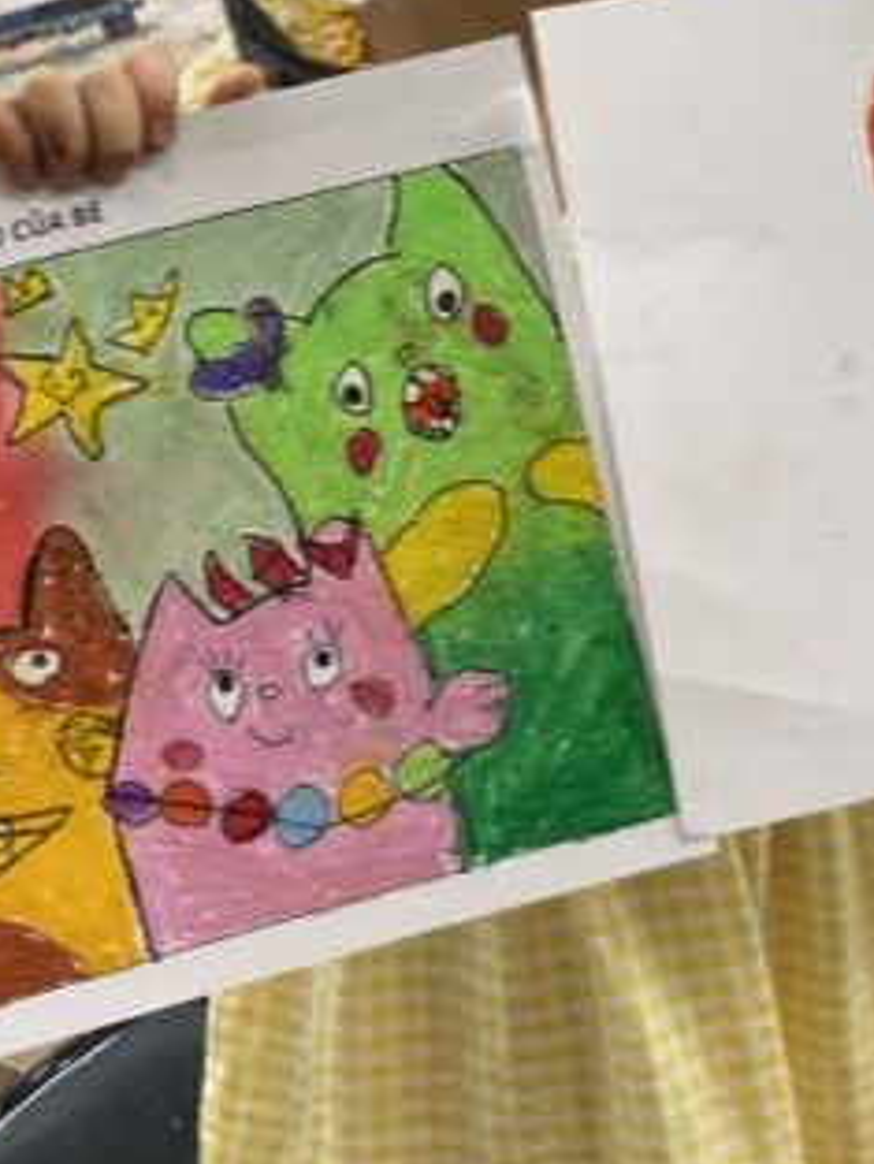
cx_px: 398
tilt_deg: -11.8
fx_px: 2792
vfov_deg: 22.9
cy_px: 89
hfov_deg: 17.8
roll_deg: +7.1
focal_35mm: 83
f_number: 1.8
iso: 80
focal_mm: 4.25
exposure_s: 1/100
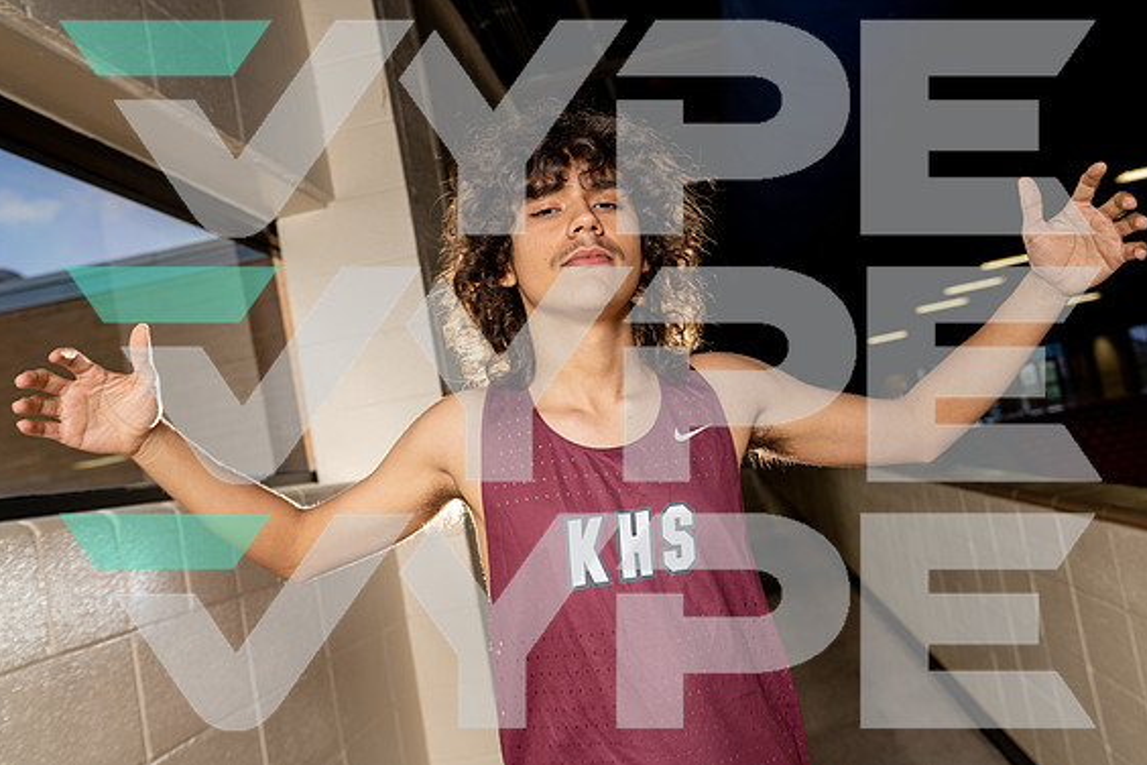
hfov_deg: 54.4
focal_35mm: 35
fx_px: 1115
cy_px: 375
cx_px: 584
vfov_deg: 37.9
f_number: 4.5
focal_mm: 34
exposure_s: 1/250
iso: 400
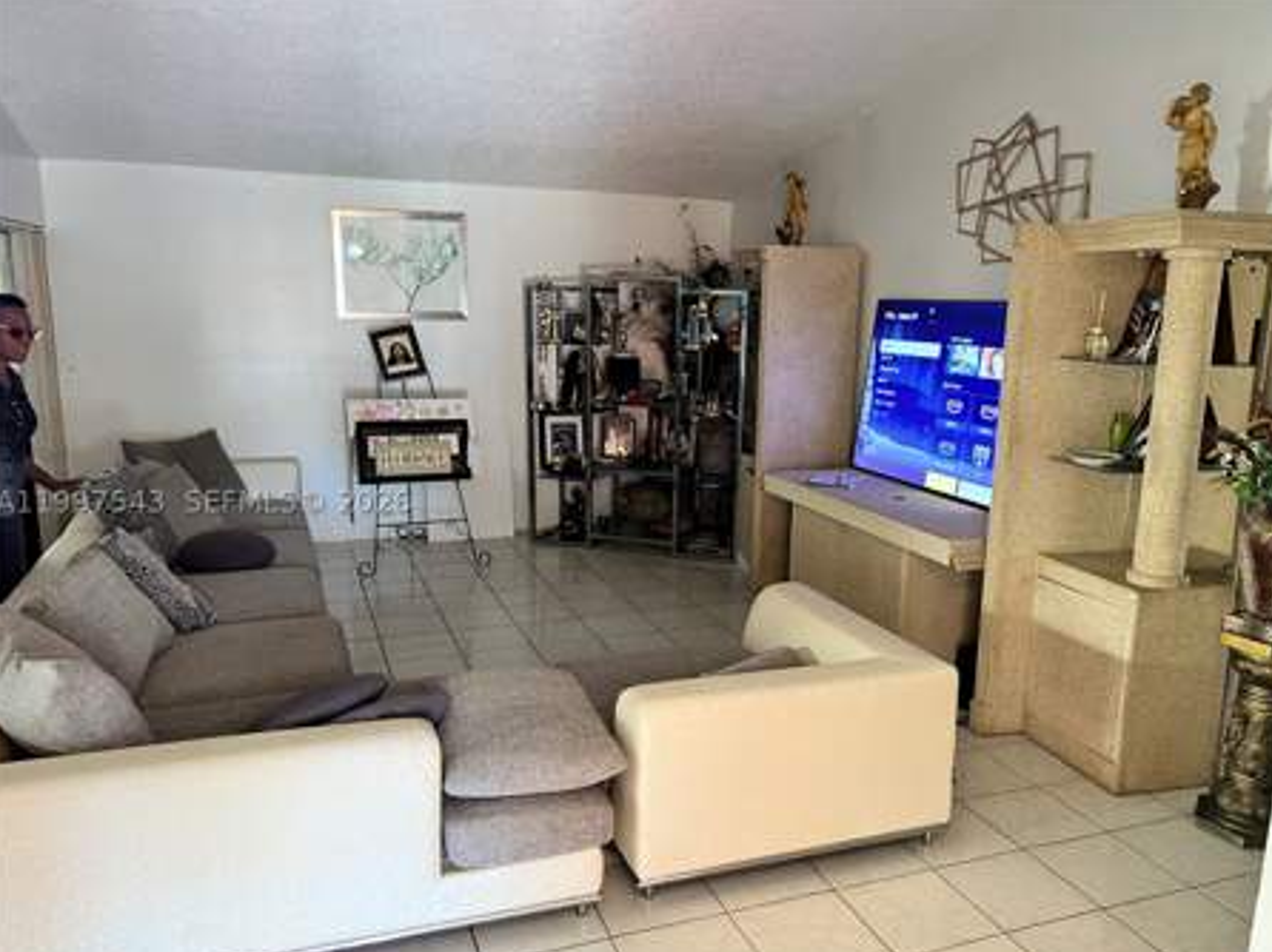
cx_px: 673
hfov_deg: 63.4
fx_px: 1028
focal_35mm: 28
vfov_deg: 49.7
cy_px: 502
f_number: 1.5
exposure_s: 1/60
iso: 320
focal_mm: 5.7
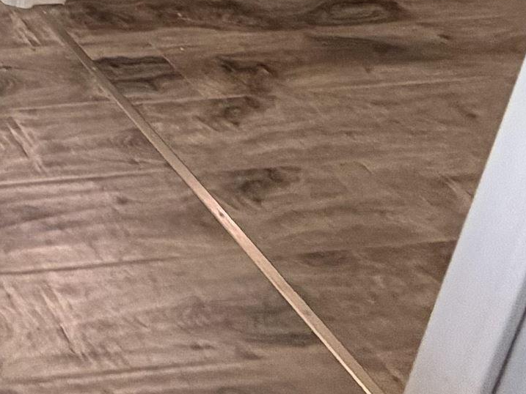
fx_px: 912
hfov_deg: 20.0
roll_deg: +0.7
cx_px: -482
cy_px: -409
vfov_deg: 17.2
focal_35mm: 60
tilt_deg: -14.7
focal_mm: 2.22
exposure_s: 1/60
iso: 320
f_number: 2.2
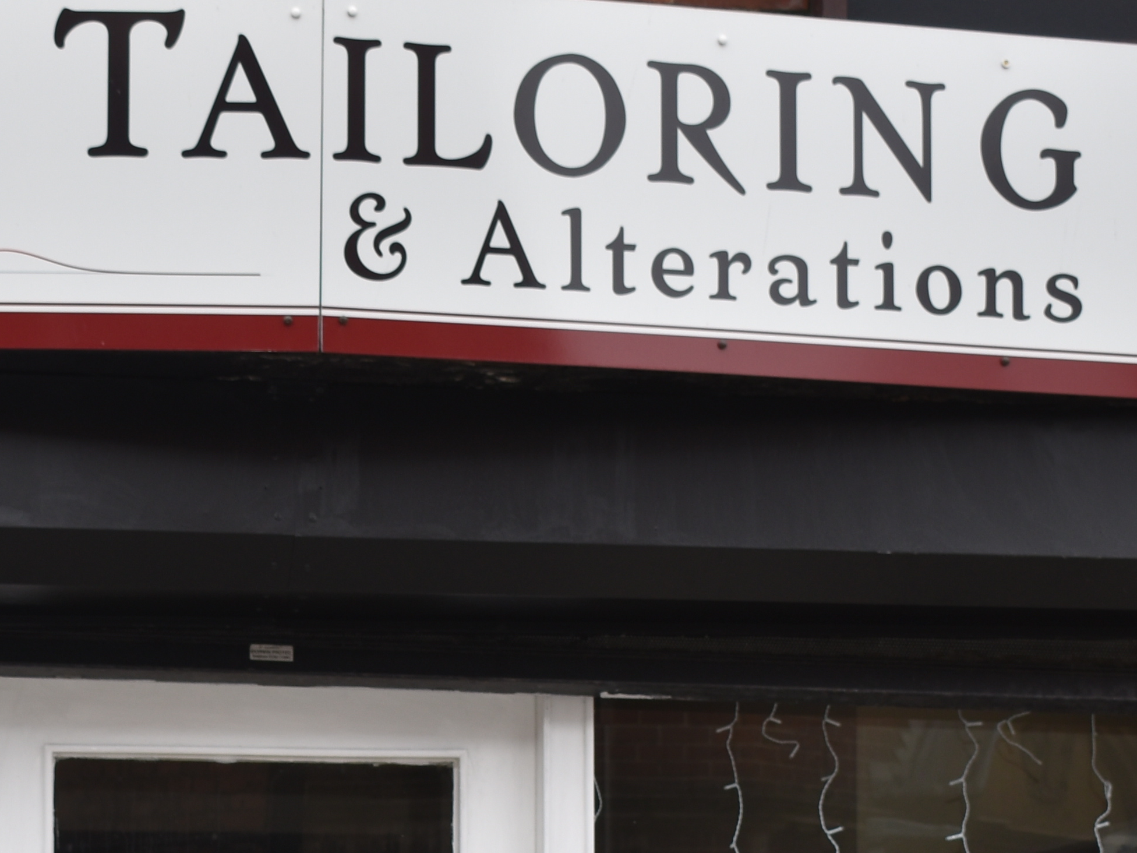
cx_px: 276
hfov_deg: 14.8
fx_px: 4369
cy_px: 993
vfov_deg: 11.0
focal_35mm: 133
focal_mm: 30
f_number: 5
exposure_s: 1/200
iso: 100
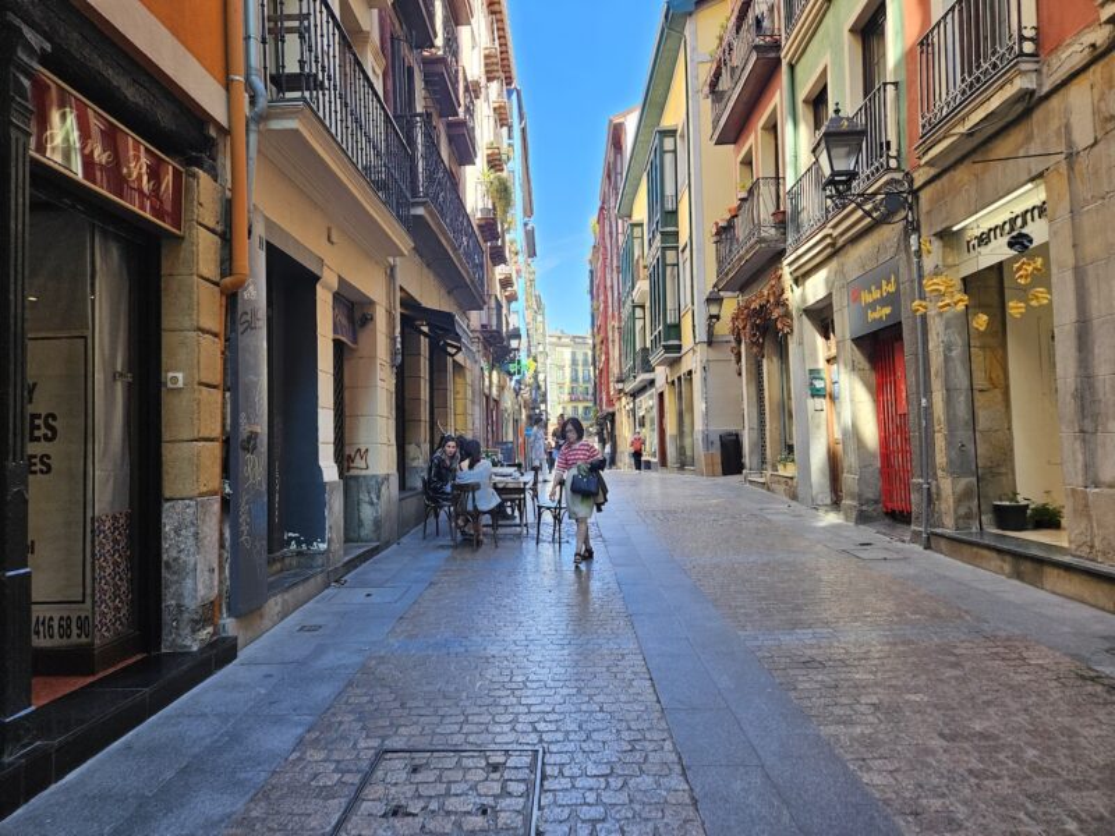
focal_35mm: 23
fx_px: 741
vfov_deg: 58.9
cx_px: 558
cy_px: 418
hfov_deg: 73.9
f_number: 1.8
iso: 50
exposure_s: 1/180
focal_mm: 5.4
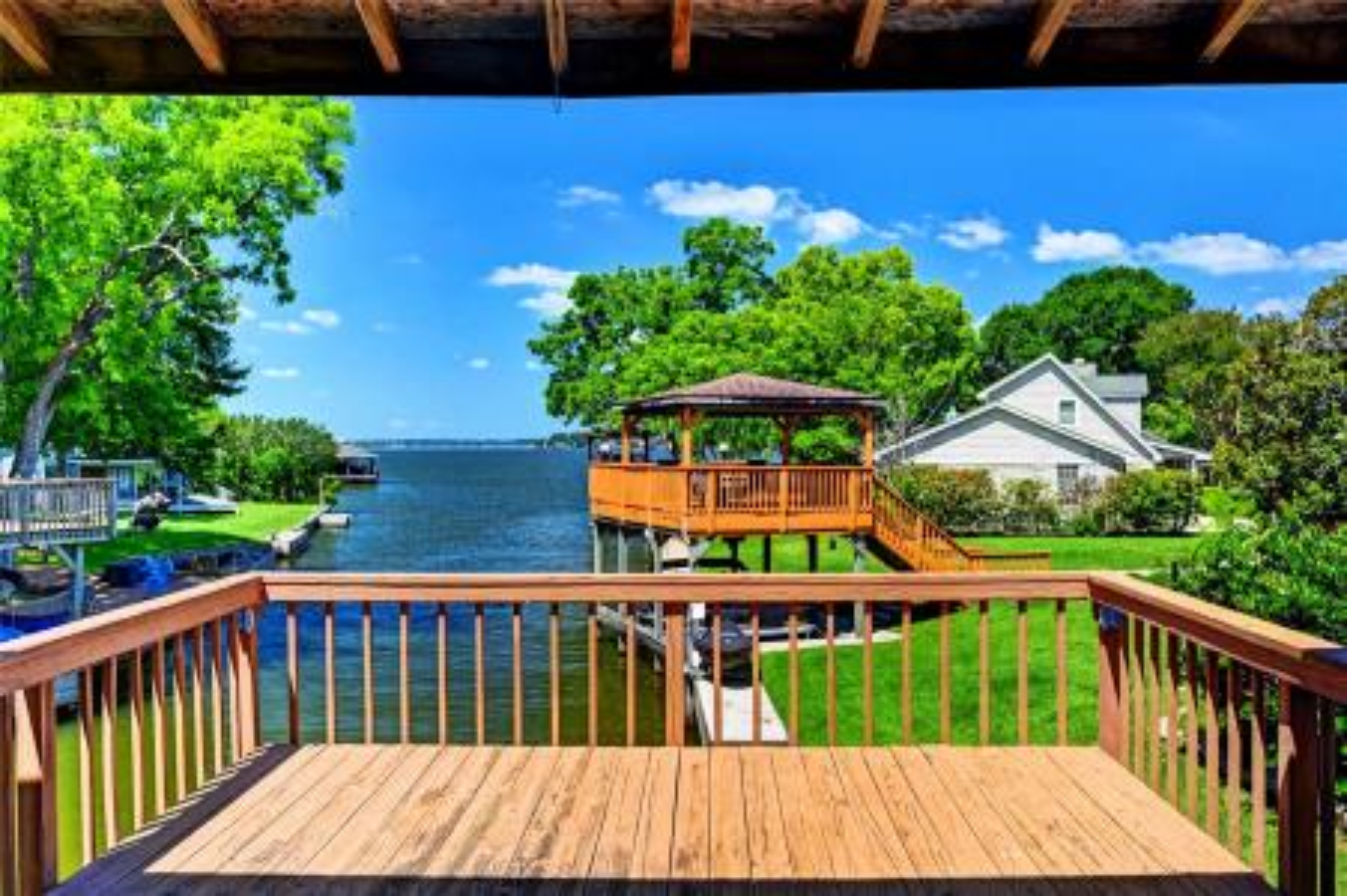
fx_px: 1122
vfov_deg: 43.5
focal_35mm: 30
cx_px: 674
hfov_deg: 62.0
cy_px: 448
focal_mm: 30
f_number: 8
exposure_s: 1/500
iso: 400
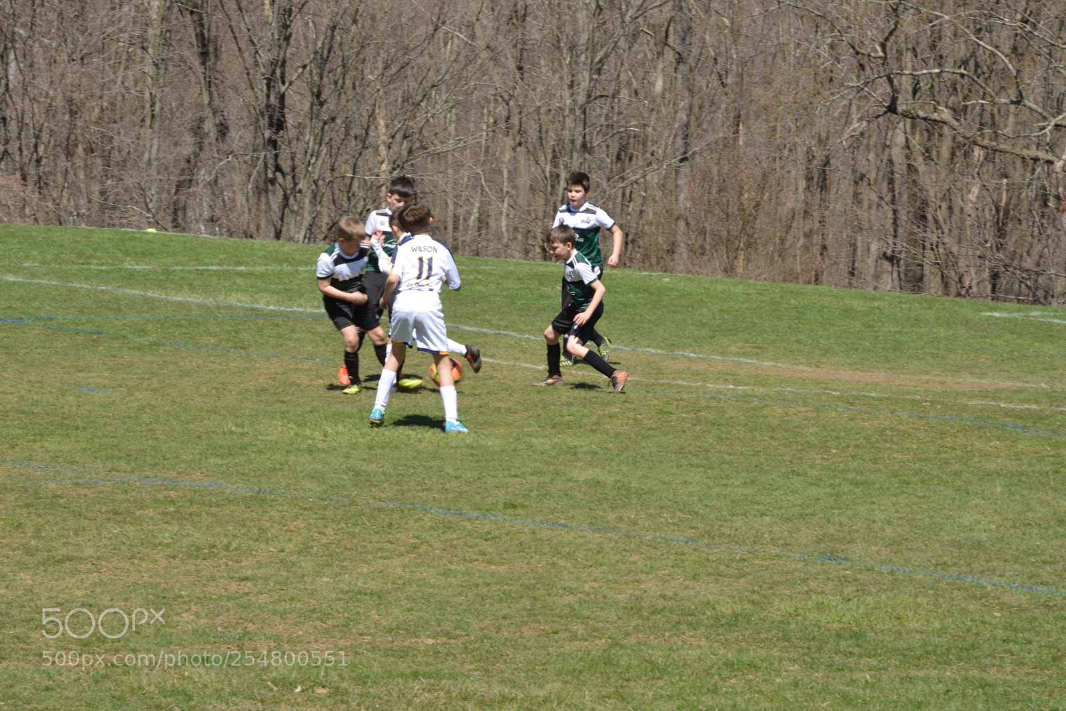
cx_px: 533
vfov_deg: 8.1
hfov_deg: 12.1
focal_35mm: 170
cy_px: 356
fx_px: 5034
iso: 400
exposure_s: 1/100
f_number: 22
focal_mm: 170
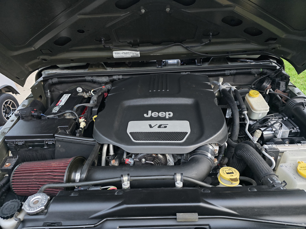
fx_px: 203
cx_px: 153
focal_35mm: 23
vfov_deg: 58.9
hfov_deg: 73.9
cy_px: 114
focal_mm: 6.3
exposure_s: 1/60
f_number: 1.7
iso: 1250
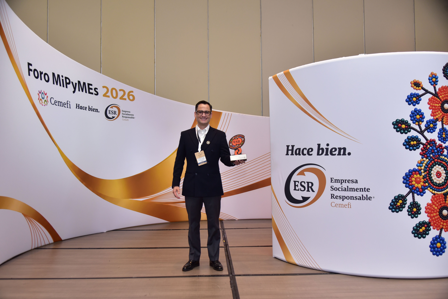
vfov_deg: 43.6
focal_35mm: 30
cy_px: 150
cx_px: 224
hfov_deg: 61.9
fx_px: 373
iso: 1000
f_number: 4
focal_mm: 30
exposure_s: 1/200
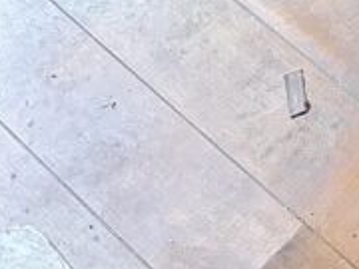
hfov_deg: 10.7
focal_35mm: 148
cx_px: 951
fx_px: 1535
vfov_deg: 9.0
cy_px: -383
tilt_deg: -45.7
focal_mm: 5.96
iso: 500
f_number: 1.6
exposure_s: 1/50
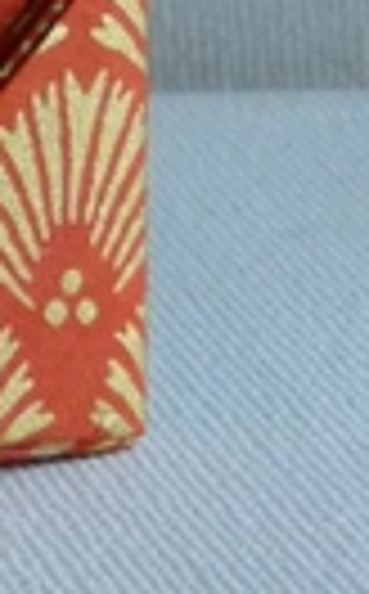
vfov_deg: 4.6
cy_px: -214
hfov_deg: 2.8
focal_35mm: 456
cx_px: -788
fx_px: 7369
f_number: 3.2
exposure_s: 1/50
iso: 400
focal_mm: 10.5
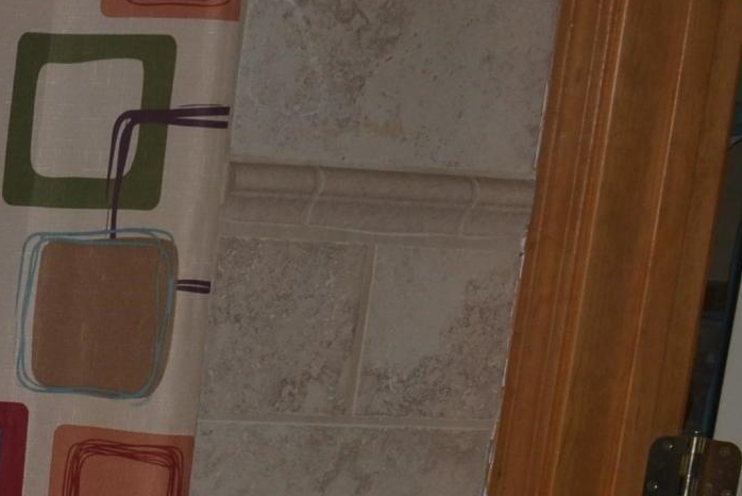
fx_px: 2392
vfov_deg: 11.3
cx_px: -527
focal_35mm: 116
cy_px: 768
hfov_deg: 15.5
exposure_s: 1/60
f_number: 8
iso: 110
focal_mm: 18
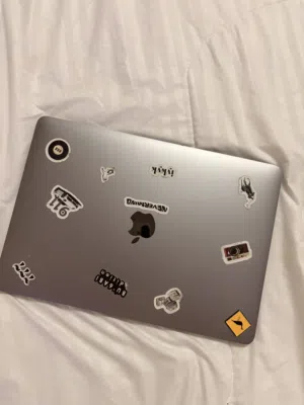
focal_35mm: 26
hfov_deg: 53.1
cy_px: 202
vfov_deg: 67.3
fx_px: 304
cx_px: 152
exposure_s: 1/33
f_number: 1.6
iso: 400
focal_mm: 5.96
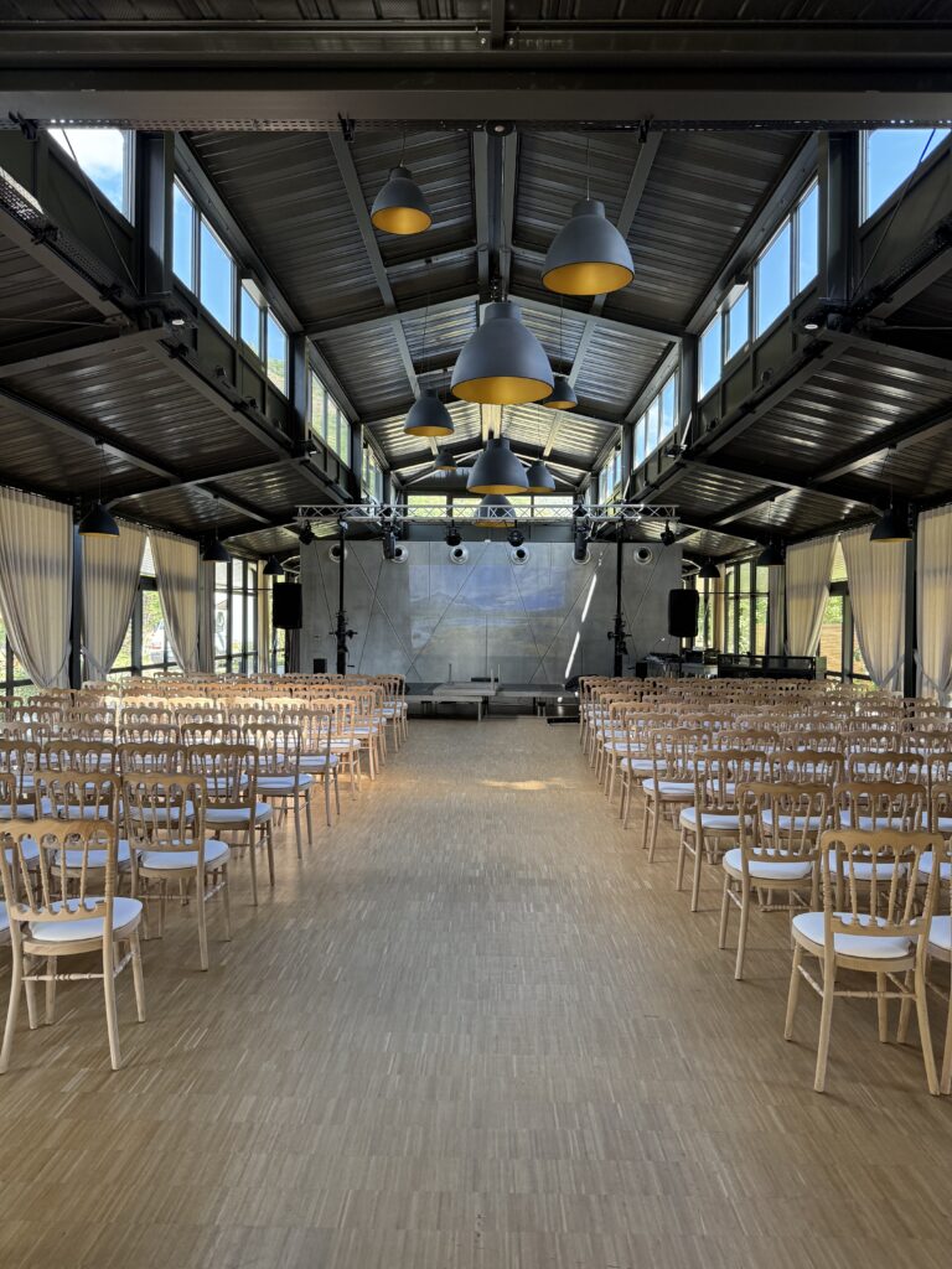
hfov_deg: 56.8
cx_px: 476
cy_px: 634
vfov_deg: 71.6
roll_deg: -1.0
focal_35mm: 24
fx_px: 880
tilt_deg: -1.4
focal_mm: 6.76
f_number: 1.78
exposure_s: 1/121
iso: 200
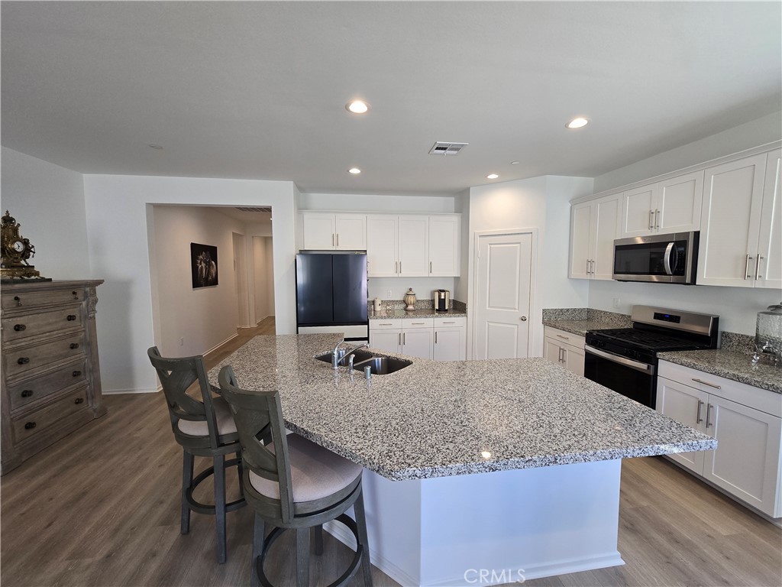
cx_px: 391
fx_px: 294
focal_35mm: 13
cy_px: 294
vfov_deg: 89.9
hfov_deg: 106.2
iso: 80
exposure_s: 1/60
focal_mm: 2.2
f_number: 2.2
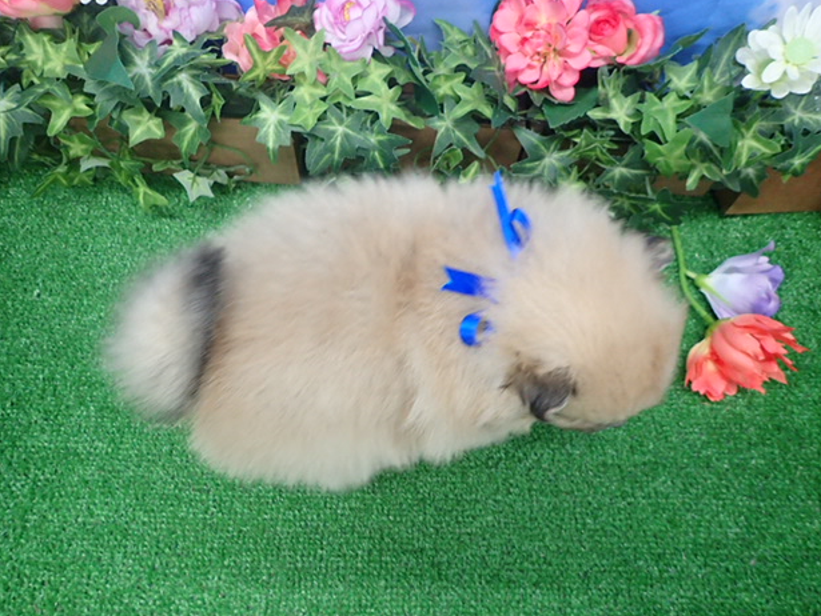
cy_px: 301
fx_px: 617
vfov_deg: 53.1
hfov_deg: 67.3
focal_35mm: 26
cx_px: 414
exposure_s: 1/60
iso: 400
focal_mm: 4.5
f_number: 2
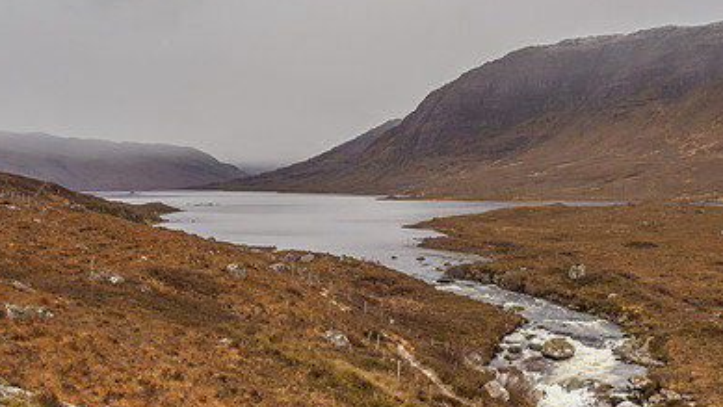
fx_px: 748
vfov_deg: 30.4
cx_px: 370
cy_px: 165
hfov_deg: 51.6
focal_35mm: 39
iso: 200
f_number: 7.1
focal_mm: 12
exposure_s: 1/100
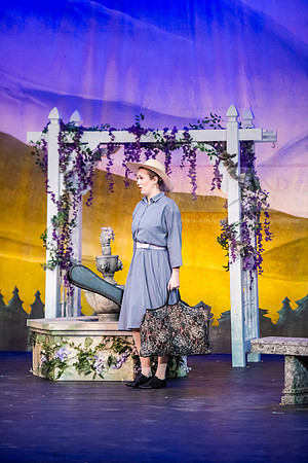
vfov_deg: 12.1
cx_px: 154
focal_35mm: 170
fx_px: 2181
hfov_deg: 8.1
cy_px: 232
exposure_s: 1/320
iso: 4000
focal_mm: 170
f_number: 2.8
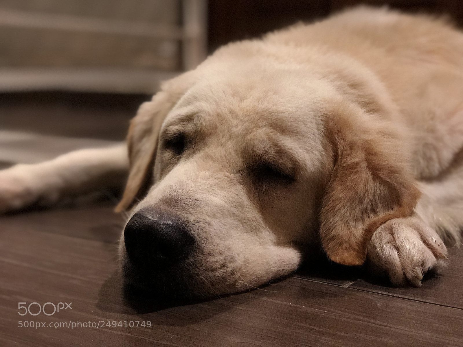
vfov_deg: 28.0
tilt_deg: -8.1
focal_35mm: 52
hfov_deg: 36.8
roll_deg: -1.1
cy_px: 174
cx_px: 232
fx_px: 696
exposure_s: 1/9
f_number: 2.4
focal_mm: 6
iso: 160
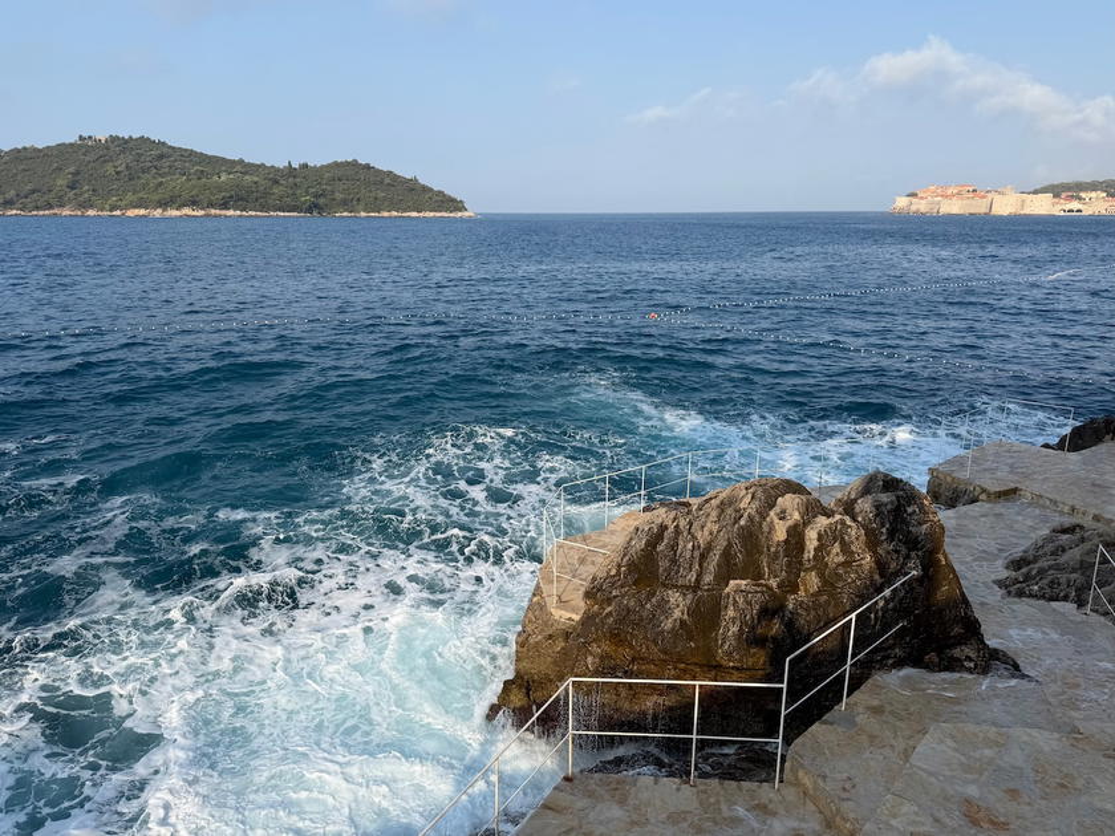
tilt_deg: -14.4
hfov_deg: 71.6
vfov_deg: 56.8
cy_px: 418
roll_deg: +1.2
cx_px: 558
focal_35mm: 24
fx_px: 773
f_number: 1.78
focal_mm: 6.76
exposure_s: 1/3953
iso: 80
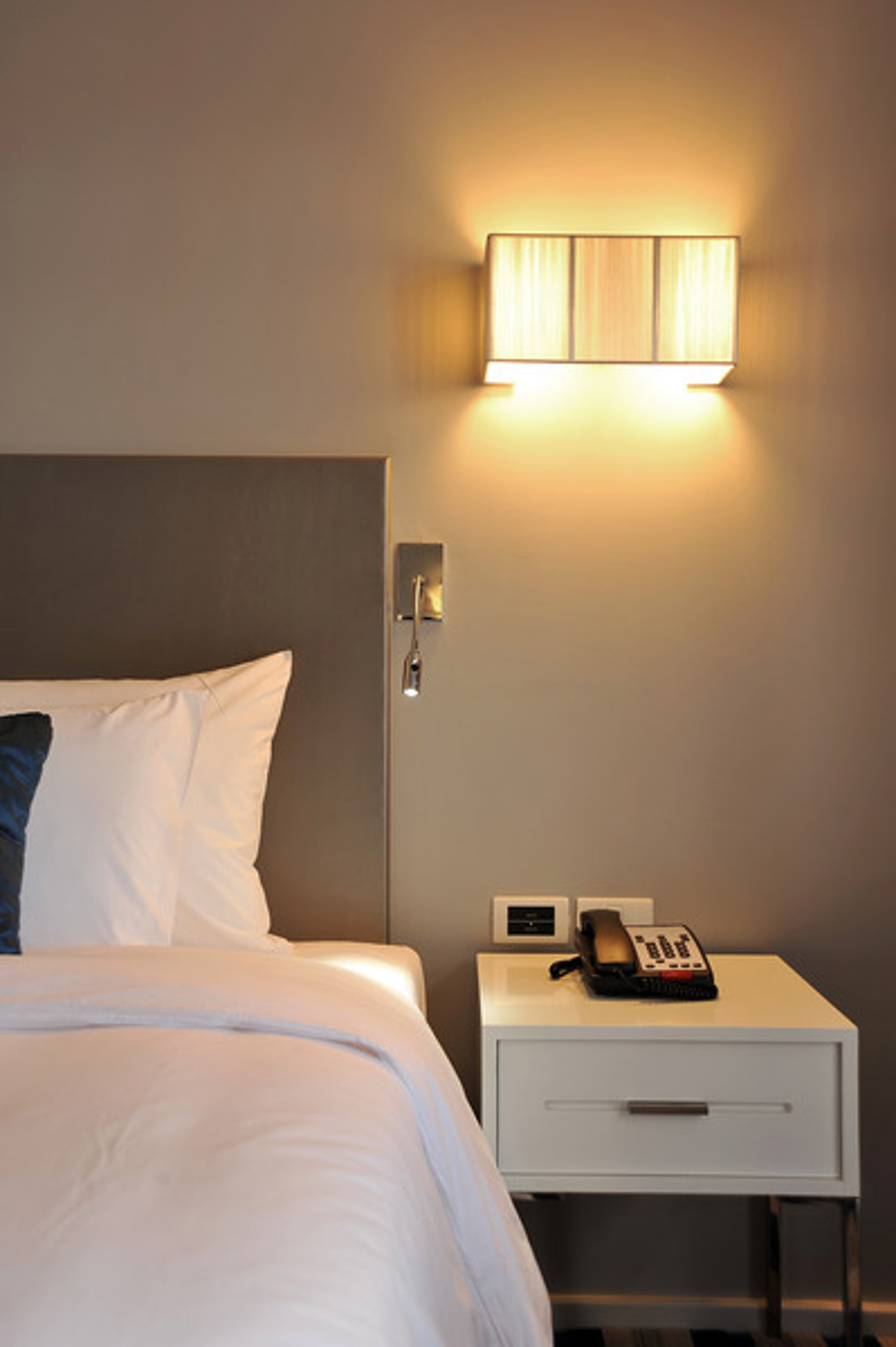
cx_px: 448
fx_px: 1571
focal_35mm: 42
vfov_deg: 46.4
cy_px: 674
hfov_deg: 31.8
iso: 200
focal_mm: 42
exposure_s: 1/13
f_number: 7.1
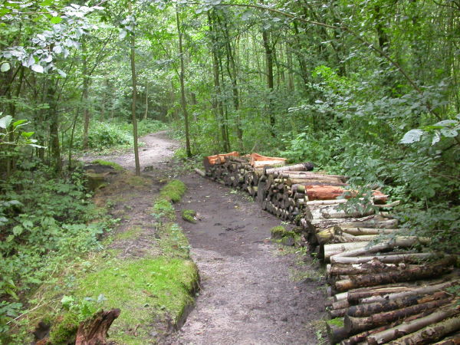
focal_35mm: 38
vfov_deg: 37.7
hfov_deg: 49.0
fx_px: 505
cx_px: 230
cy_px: 172
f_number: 2.6
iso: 100
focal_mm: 7.85
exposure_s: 1/14.3
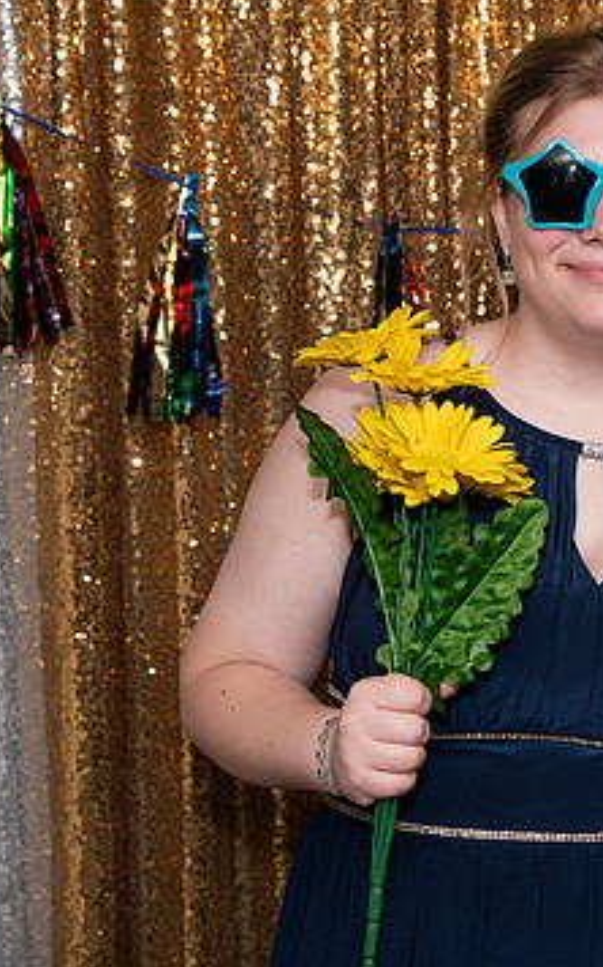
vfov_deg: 20.2
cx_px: 747
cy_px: 455
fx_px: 2713
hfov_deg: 12.4
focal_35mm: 103
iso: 400
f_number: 4
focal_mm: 62
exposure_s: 1/250
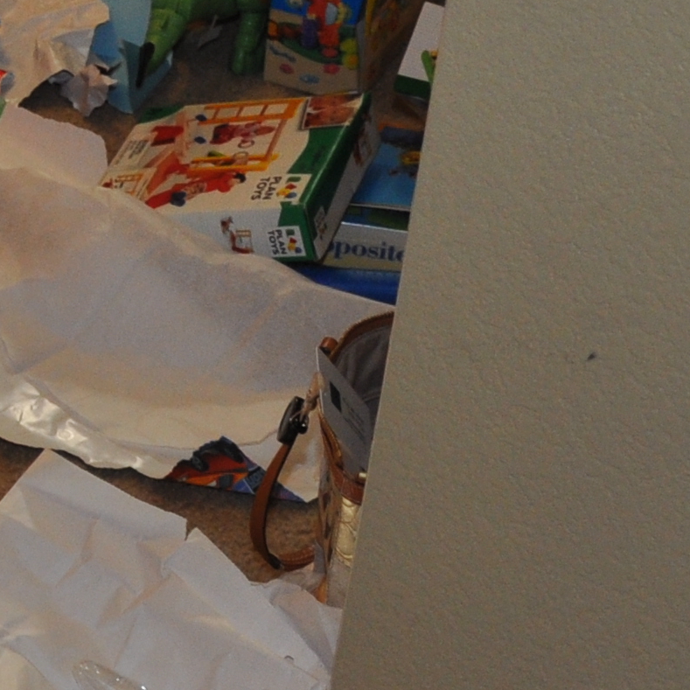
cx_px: -547
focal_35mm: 145
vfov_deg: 11.9
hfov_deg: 11.2
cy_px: 73
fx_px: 3277
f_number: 4
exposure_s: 1/60
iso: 400
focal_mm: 21
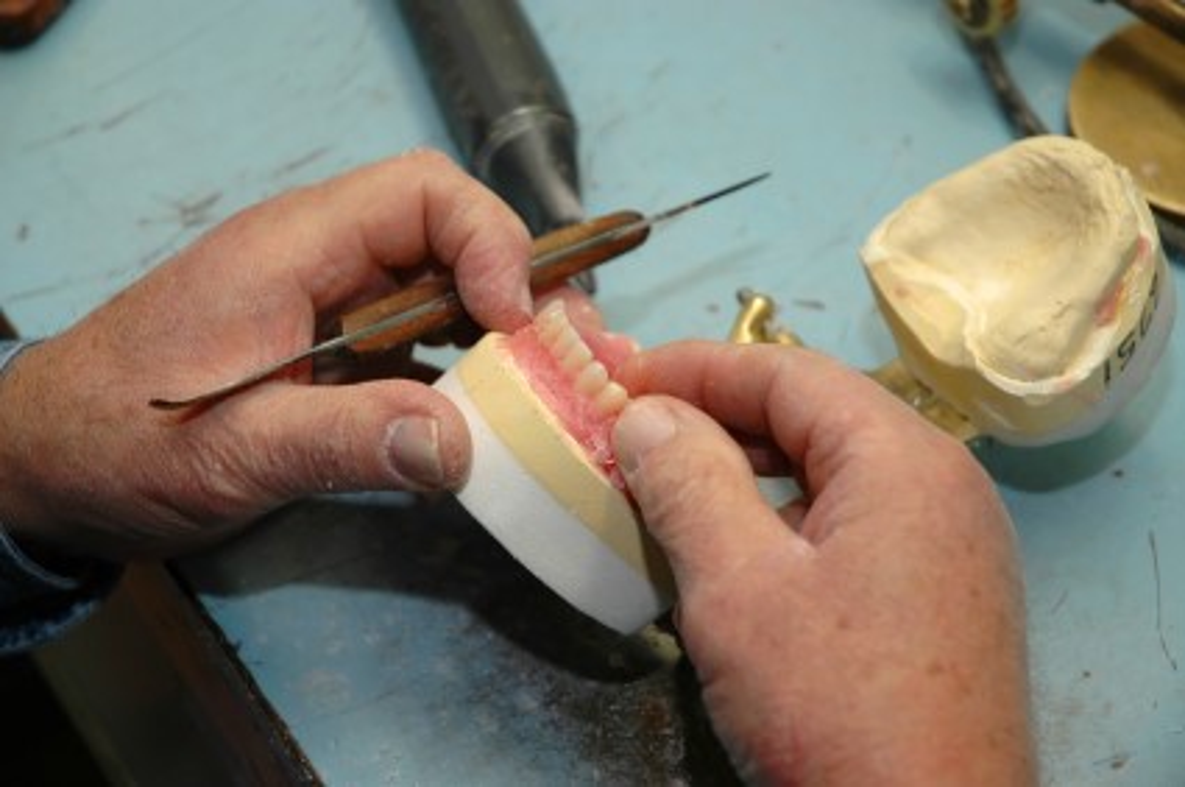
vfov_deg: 14.0
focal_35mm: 98
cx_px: 592
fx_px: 3204
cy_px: 394
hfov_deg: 21.0
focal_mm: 65
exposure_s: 1/60
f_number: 4.5
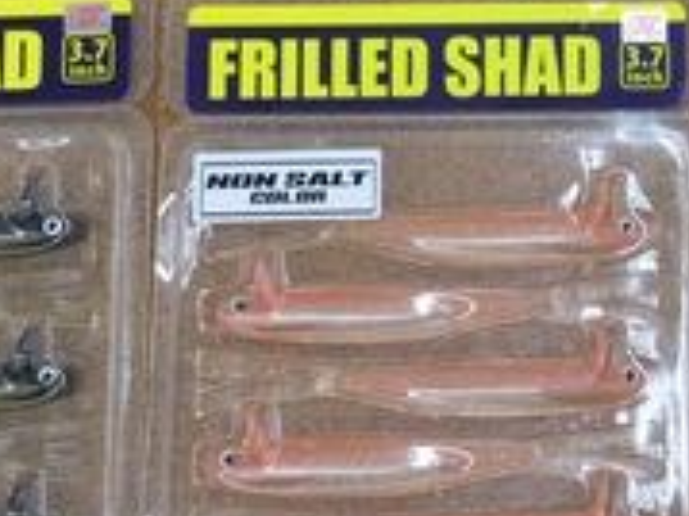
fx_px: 2069
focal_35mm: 104
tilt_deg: -76.9
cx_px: 701
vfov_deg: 14.1
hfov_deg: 18.4
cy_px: 39
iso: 32
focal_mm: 3.3
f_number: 2.4
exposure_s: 1/40
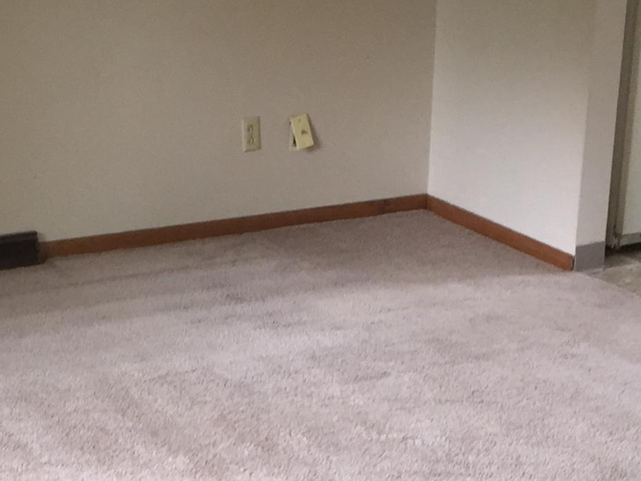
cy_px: 611
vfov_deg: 14.9
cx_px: 251
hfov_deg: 20.6
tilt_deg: -27.4
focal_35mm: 95
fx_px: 1759
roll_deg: -1.0
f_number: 2.2
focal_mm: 4.15
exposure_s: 1/30
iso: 64
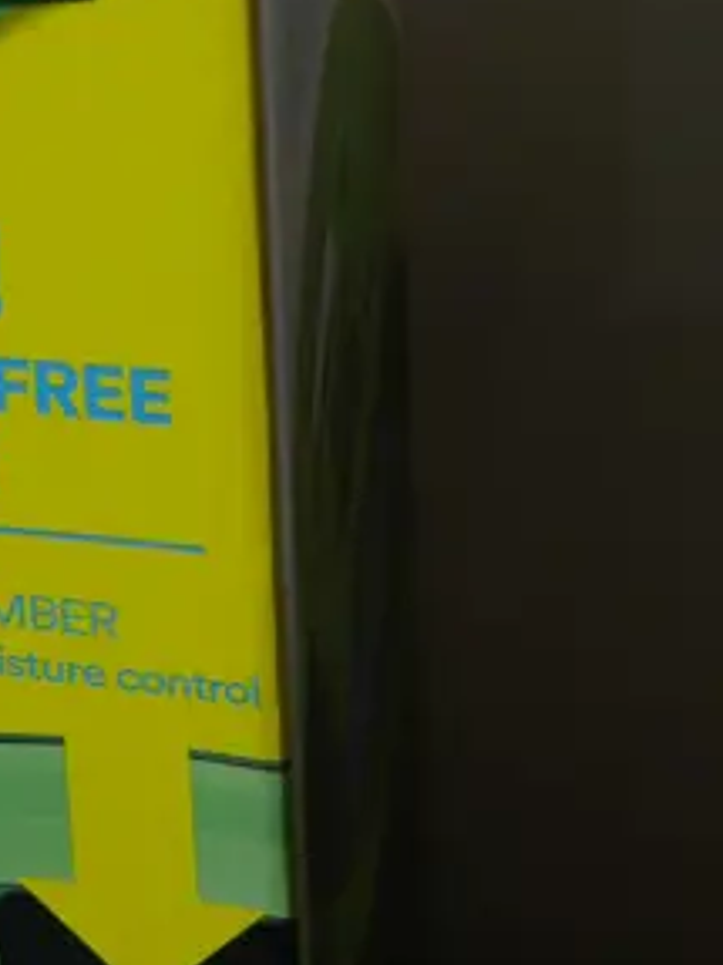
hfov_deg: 13.5
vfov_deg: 18.9
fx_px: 2787
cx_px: -499
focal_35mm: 100
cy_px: -104
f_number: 3.5
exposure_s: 1/60
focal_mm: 14
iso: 200
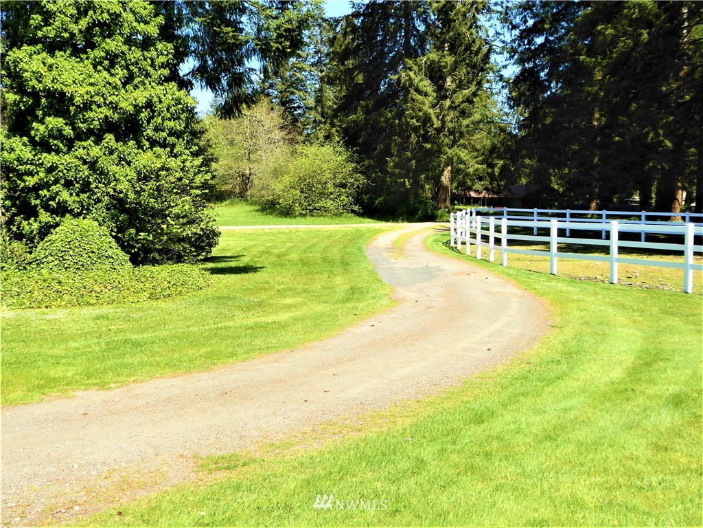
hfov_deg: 47.9
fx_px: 792
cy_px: 264
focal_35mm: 39
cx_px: 352
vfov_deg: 36.8
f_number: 3.7
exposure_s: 1/400
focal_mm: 6.7
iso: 100
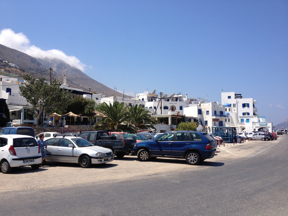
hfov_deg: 52.6
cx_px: 144
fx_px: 291
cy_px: 108
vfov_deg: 40.7
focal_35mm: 35
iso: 50
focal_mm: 4.28
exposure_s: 1/1842
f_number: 2.4
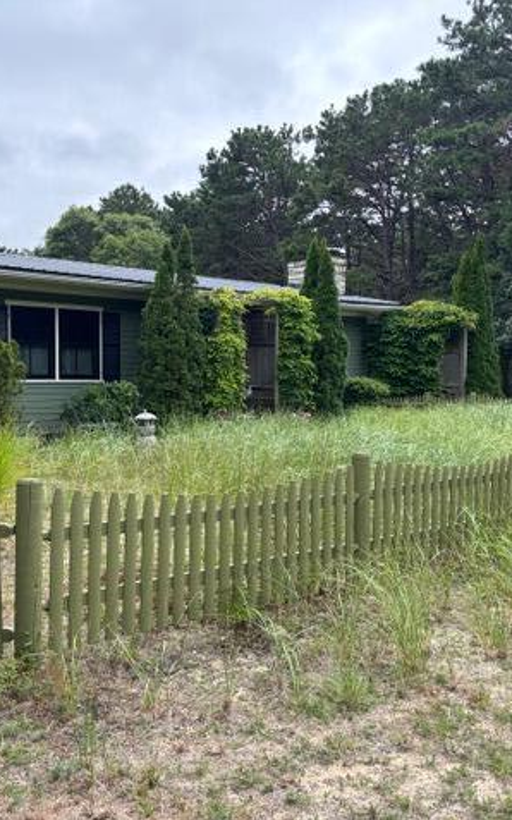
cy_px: 411
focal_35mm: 37
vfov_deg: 52.8
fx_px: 826
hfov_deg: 34.3
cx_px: 210
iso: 50
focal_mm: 5.96
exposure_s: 1/792
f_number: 1.6
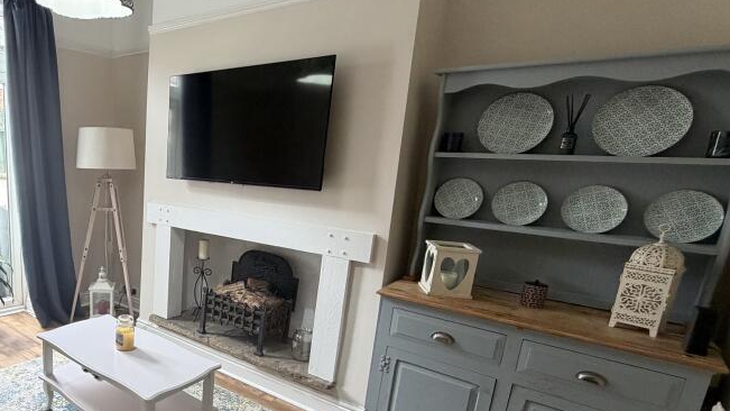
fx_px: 465
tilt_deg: -13.4
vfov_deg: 47.1
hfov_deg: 70.7
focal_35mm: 24
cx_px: 175
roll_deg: -2.1
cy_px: 265
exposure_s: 1/50
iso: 250
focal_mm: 2.22
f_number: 2.2
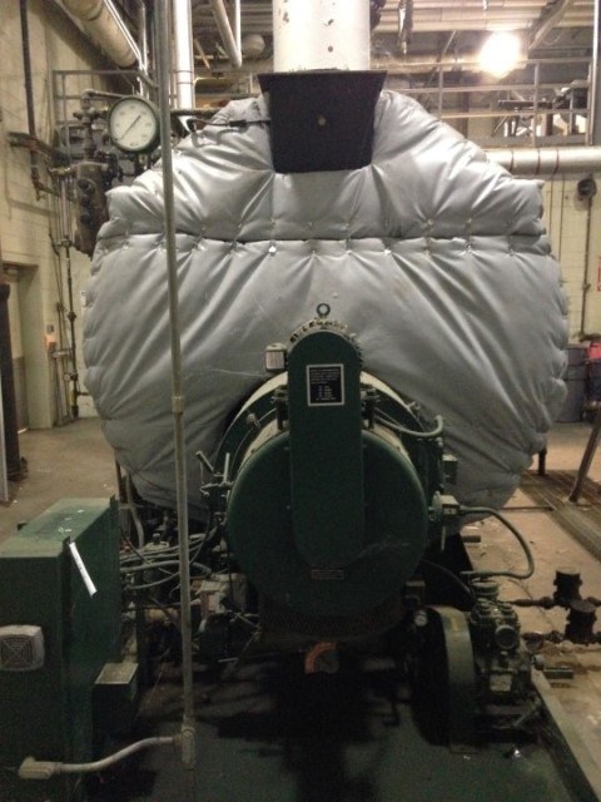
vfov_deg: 55.4
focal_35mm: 33
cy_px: 401
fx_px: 764
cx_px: 300
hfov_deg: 42.9
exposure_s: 1/15
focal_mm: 4.12
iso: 800
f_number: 2.4
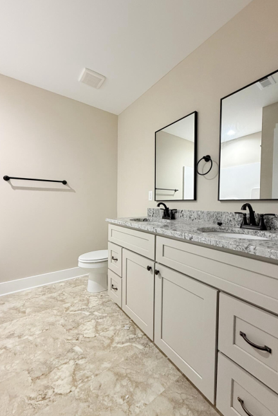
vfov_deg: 100.4
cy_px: 211
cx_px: 148
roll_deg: -0.9
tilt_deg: -1.0
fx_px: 174
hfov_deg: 77.3
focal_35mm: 15
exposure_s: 1/60
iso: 500
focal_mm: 2.22
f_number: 2.2
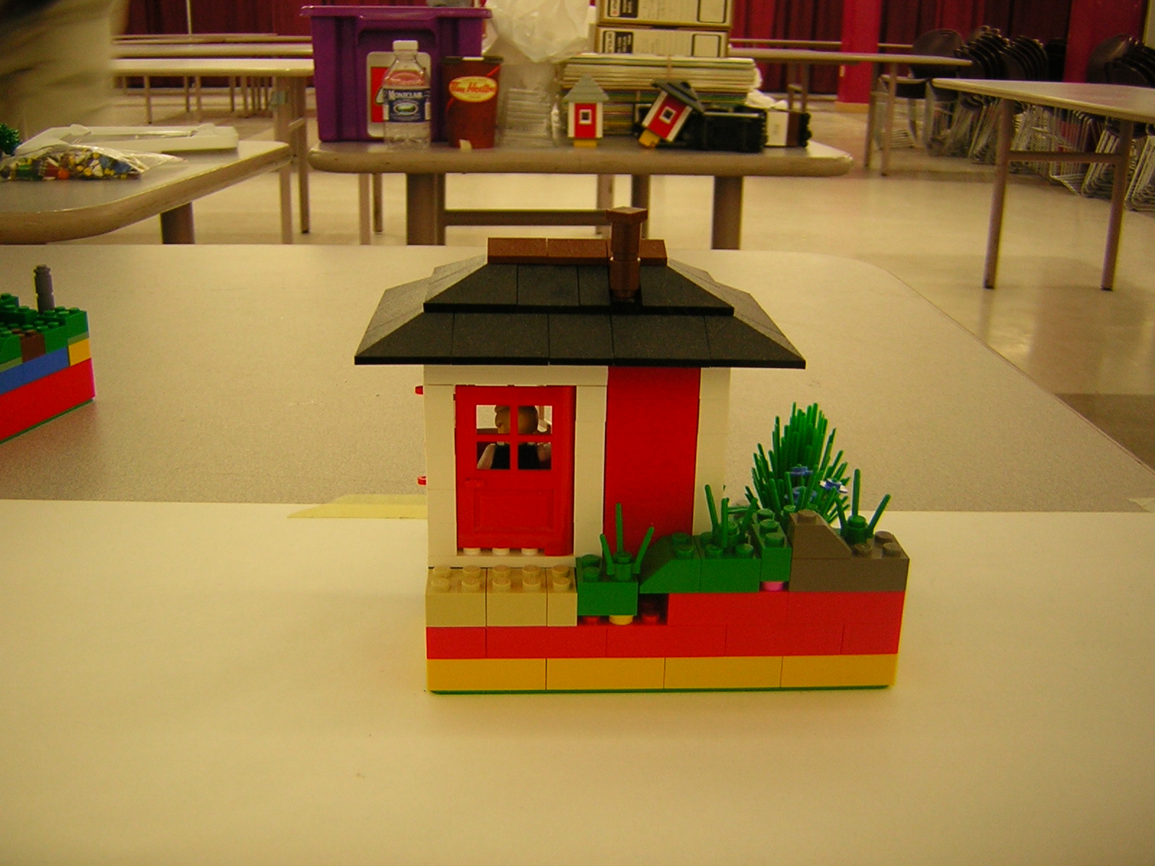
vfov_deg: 39.7
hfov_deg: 51.4
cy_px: 433
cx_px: 578
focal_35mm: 36
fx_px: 1201
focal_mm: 4.7
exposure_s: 1/7.5
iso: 50
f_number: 2.6
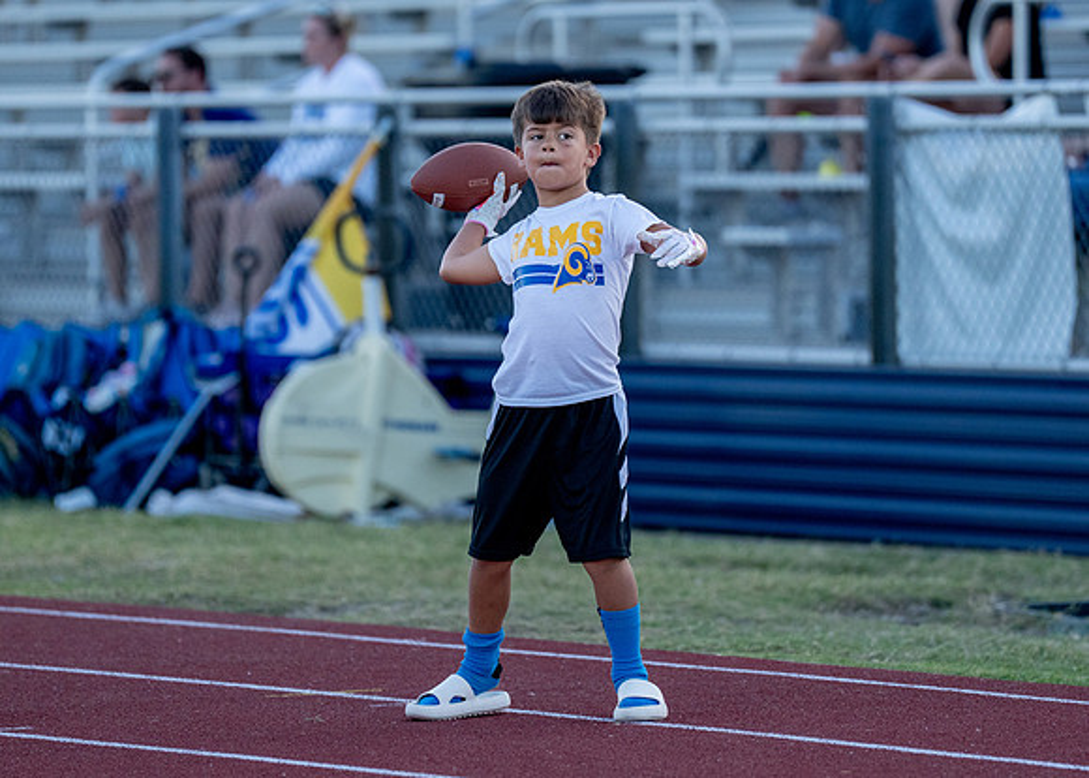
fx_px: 10366
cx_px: 592
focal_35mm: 335
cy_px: 291
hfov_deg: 6.0
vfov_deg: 4.3
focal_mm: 200
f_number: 2.8
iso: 640
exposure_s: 1/2500
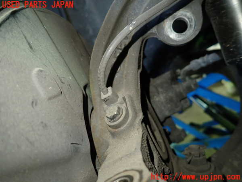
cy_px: 91
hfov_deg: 69.4
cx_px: 121
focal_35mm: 25
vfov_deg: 54.9
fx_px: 175
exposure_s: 1/30
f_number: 2
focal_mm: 4.5
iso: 320
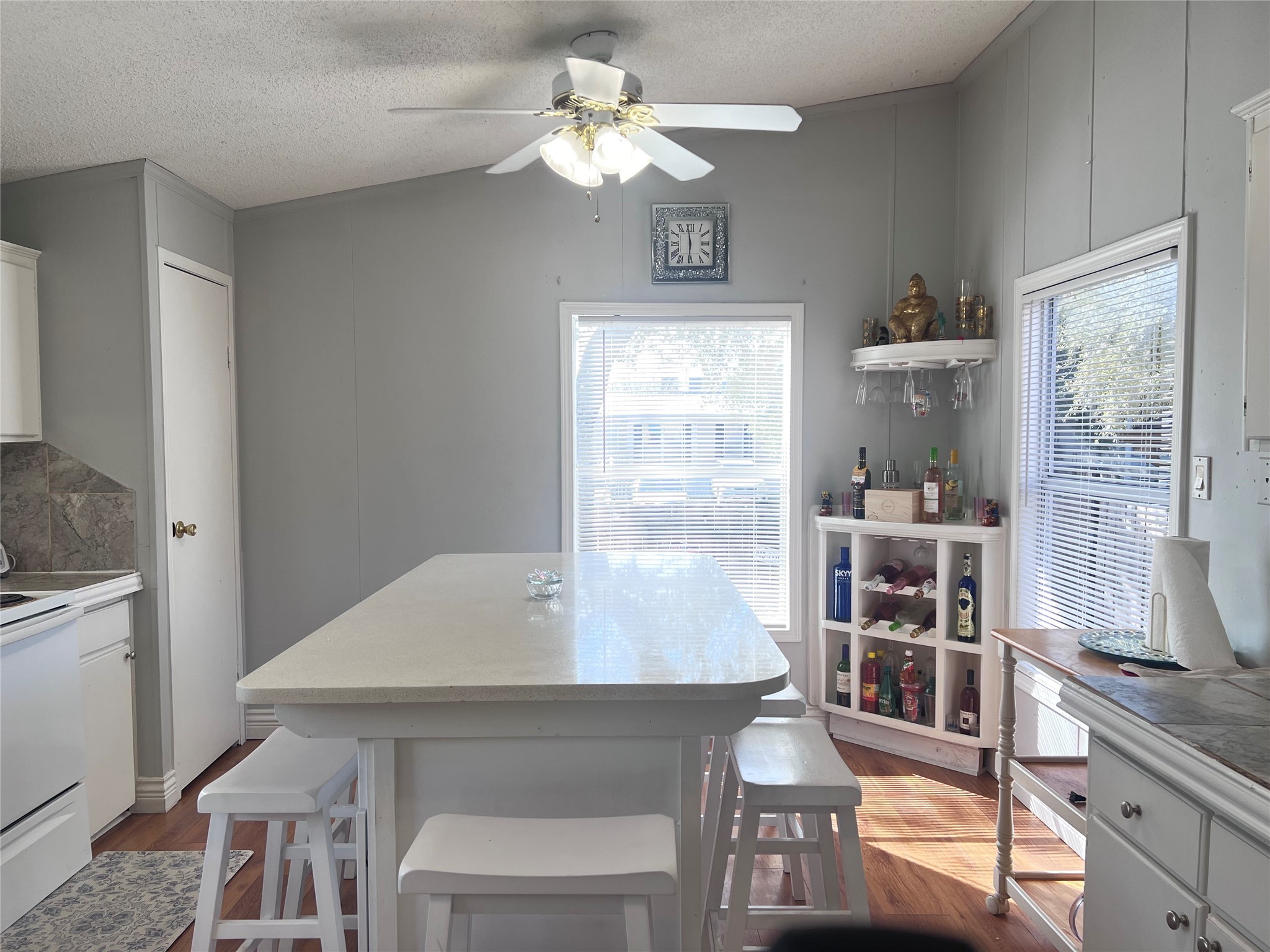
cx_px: 635
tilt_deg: -3.5
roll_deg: +0.0
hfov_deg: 67.3
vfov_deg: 53.1
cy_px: 476
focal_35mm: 26
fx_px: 954
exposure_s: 1/148
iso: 50
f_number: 1.5
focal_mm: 5.7
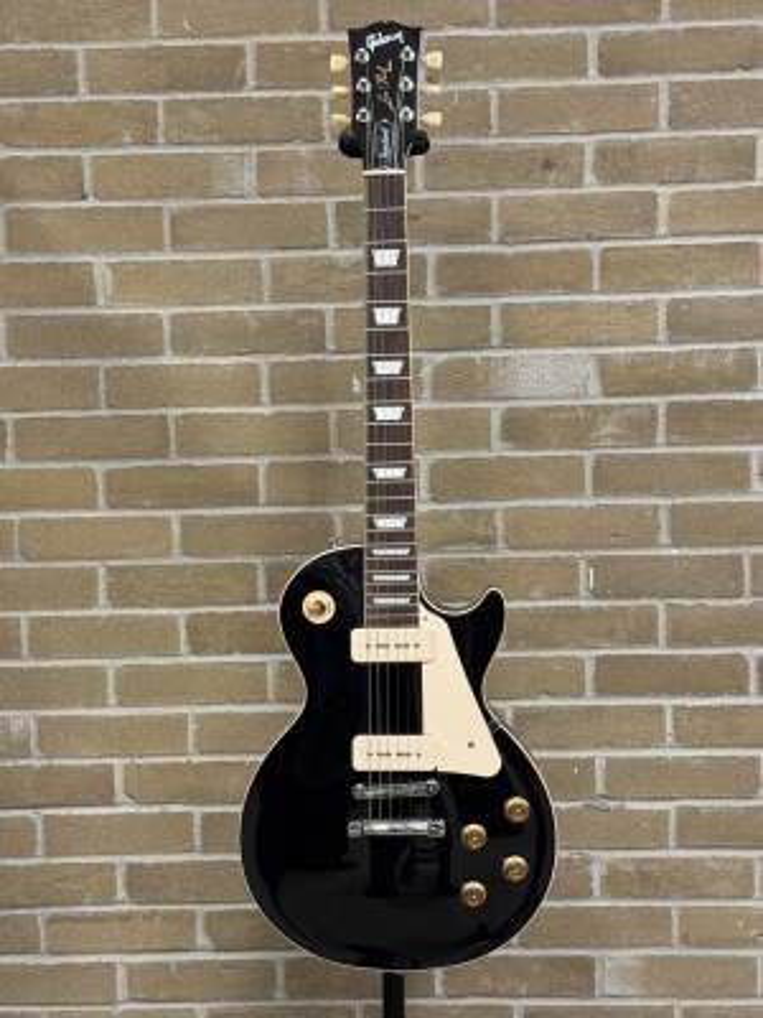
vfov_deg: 39.7
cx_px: 382
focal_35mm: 48
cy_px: 509
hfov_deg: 30.3
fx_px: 1411
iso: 250
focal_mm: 6.76
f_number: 1.78
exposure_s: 1/40
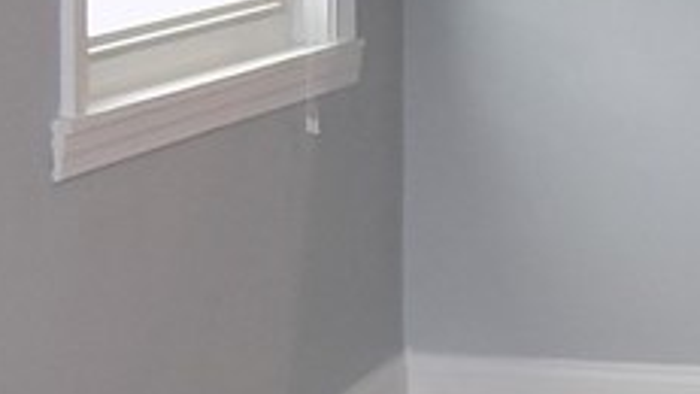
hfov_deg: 17.4
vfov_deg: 10.6
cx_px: 1048
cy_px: -188
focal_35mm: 111
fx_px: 2061
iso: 100
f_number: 3.1
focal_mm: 4
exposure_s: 1/30
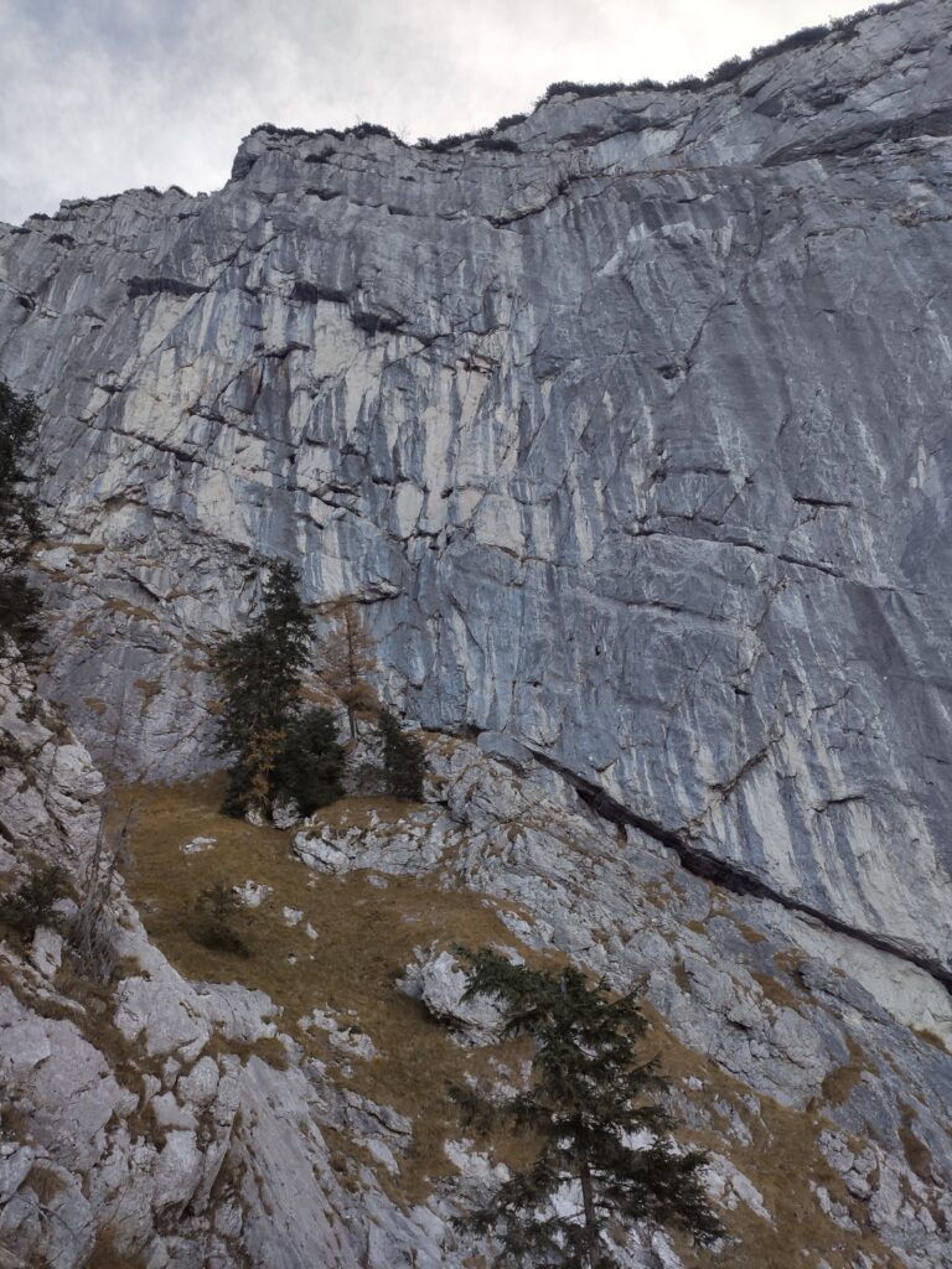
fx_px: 953
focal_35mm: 26
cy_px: 634
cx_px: 476
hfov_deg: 53.1
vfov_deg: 67.3
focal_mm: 4.77
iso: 112
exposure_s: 1/784
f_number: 1.75
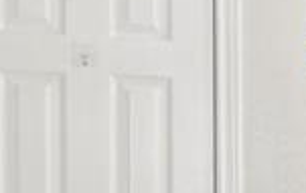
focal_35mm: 124
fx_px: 1036
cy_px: 175
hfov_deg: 12.1
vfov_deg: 10.6
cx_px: 807
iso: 400
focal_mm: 18
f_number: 8
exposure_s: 1/6
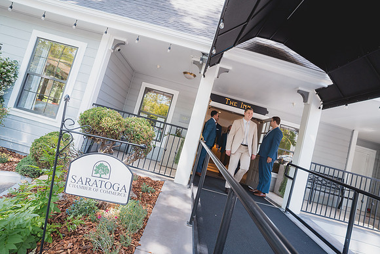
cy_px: 127
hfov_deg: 90.0
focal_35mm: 18
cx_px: 190
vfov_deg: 67.4
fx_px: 190
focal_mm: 18
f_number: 3.5
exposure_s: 1/125
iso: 200
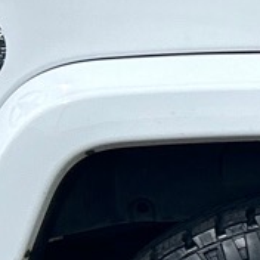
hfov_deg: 7.3
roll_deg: +0.7
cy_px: 192
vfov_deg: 8.4
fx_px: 1776
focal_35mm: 209
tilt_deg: -12.8
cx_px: 824
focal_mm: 5.7
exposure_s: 1/2915
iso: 50
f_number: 1.5
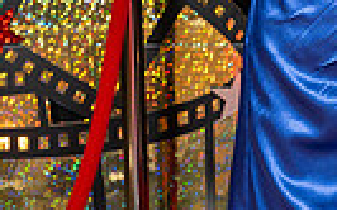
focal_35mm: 187
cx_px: 527
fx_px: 1717
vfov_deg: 6.8
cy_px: -209
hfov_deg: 10.7
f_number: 8
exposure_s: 1/125
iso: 400
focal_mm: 42
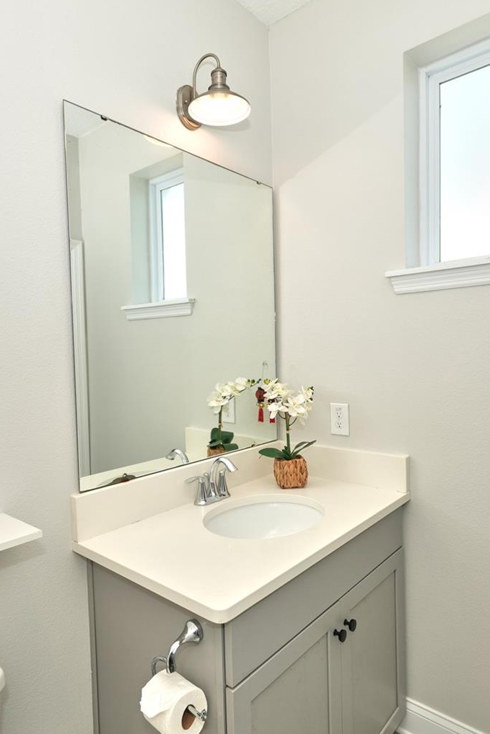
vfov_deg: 78.6
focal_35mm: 22
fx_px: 449
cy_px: 376
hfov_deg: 57.2
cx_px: 229
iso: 400
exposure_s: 1/200
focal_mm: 14
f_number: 5.6
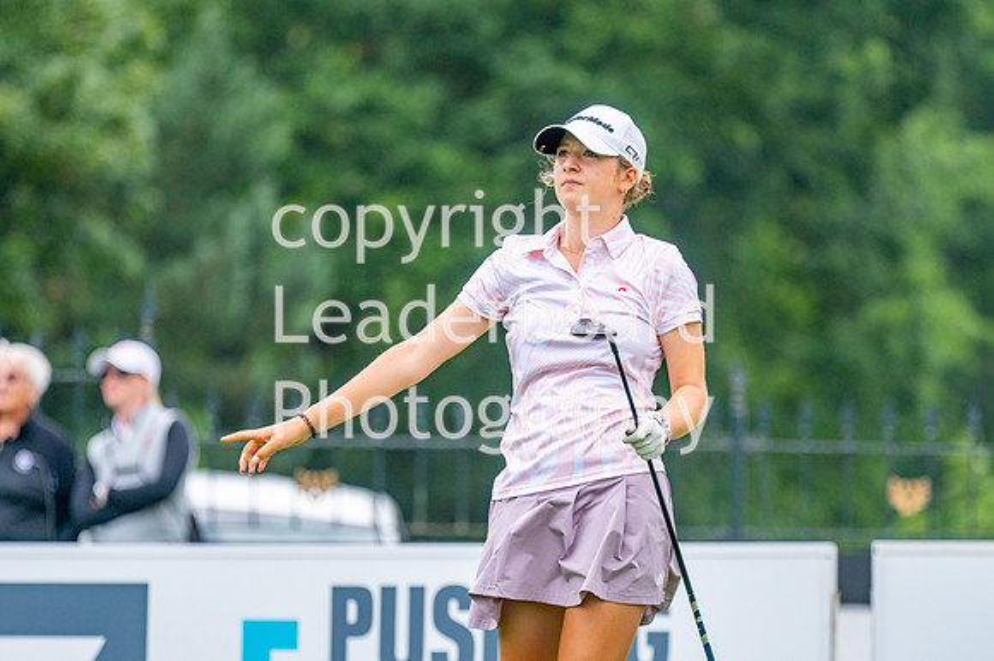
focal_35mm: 450
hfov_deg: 4.6
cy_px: 330
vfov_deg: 3.1
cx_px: 497
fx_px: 12417
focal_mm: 300
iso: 400
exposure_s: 1/2000
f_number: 4.5
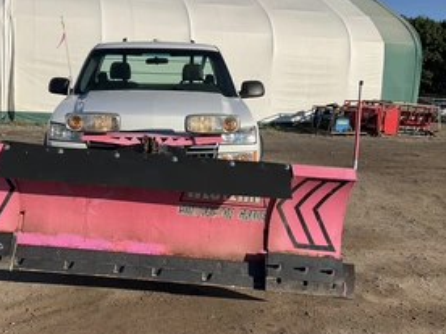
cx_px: 158
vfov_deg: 34.3
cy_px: 187
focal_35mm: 42
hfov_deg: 44.3
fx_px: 541
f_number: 1.8
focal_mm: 3
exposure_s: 1/2538
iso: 25
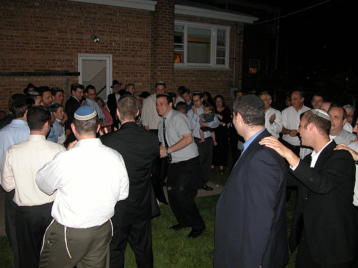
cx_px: 179
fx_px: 352
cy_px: 134
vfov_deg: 41.8
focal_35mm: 34
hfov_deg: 54.0
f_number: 2.8
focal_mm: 8.9
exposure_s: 1/60
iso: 200
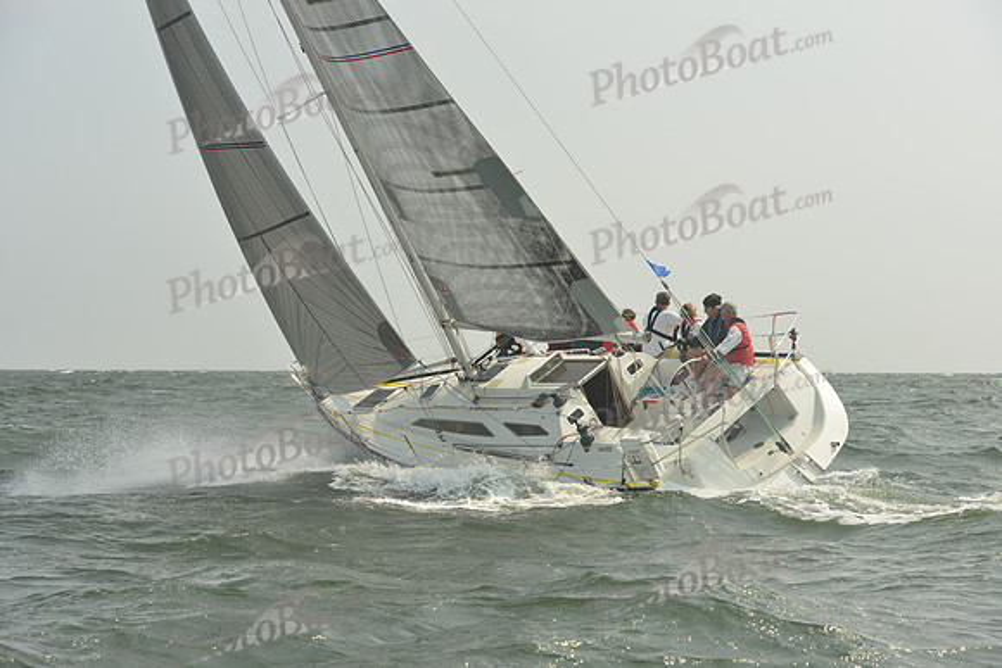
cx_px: 501
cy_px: 334
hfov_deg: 28.8
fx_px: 1949
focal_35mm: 70
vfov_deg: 19.5
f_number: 8
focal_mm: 70
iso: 320
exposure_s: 1/1250
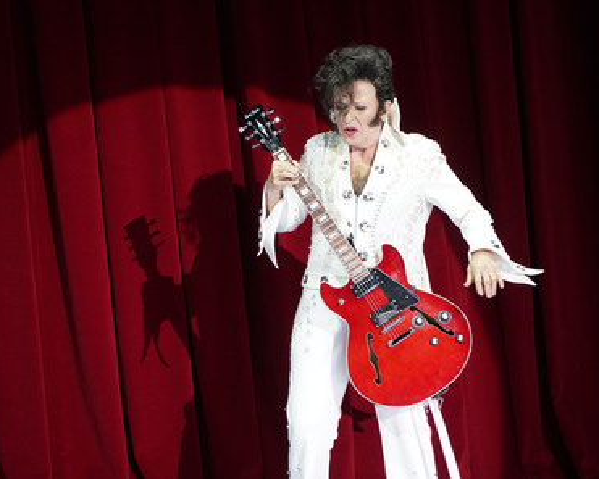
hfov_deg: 8.5
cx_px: 330
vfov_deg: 6.8
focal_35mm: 228
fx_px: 4043
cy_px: 240
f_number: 5.6
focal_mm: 200
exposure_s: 1/400
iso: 2500
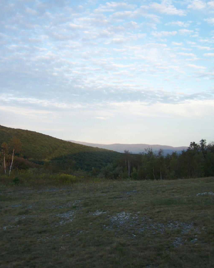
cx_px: 106
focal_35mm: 40
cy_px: 141
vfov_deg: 45.8
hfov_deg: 37.3
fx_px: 317
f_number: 2.8
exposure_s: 1/160
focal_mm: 6.3
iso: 80
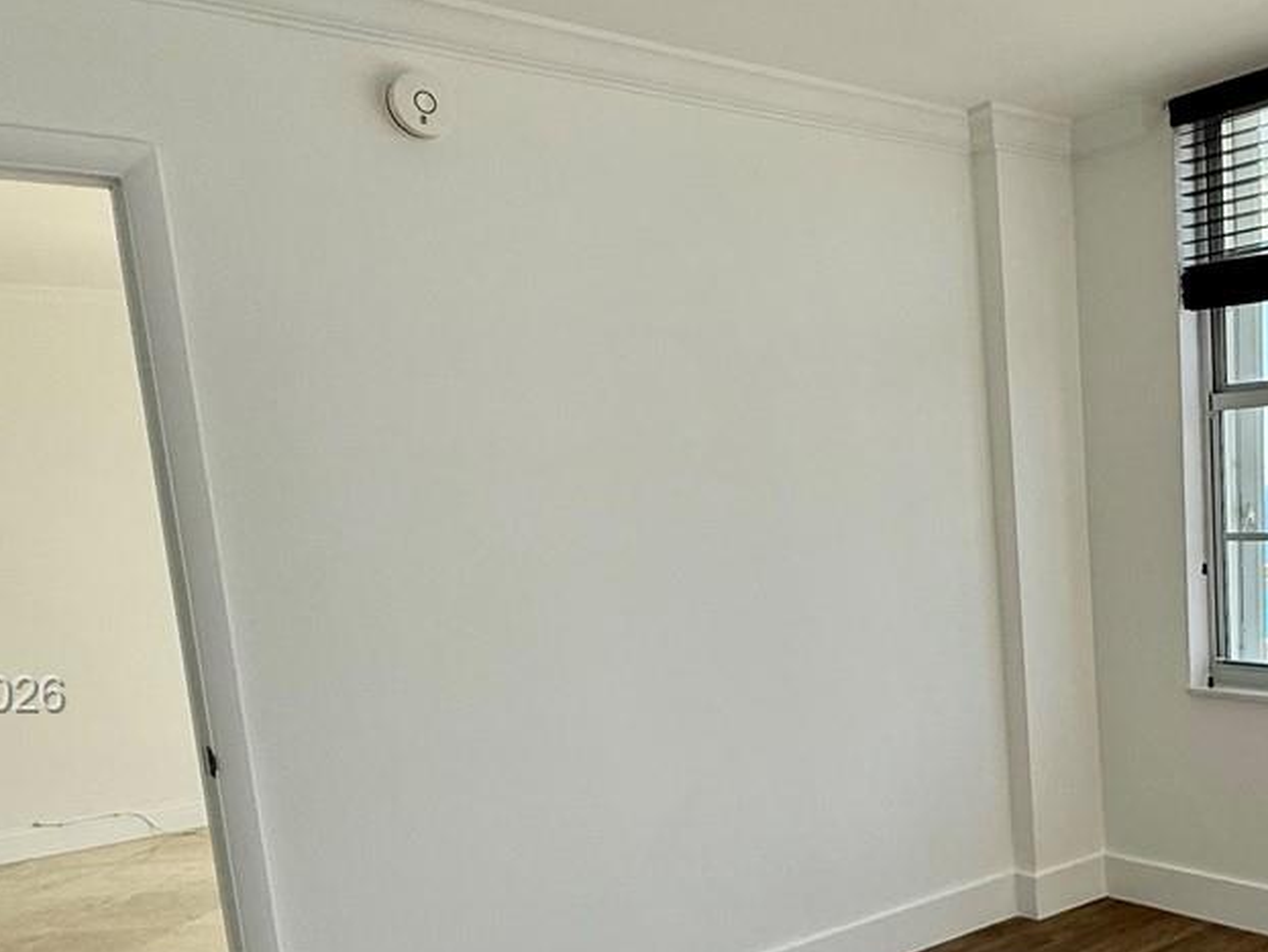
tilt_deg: -8.8
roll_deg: +2.8
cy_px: 697
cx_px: 1060
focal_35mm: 36
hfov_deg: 47.7
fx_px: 1319
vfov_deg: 38.8
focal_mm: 2.22
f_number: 2.2
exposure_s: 1/465
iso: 64
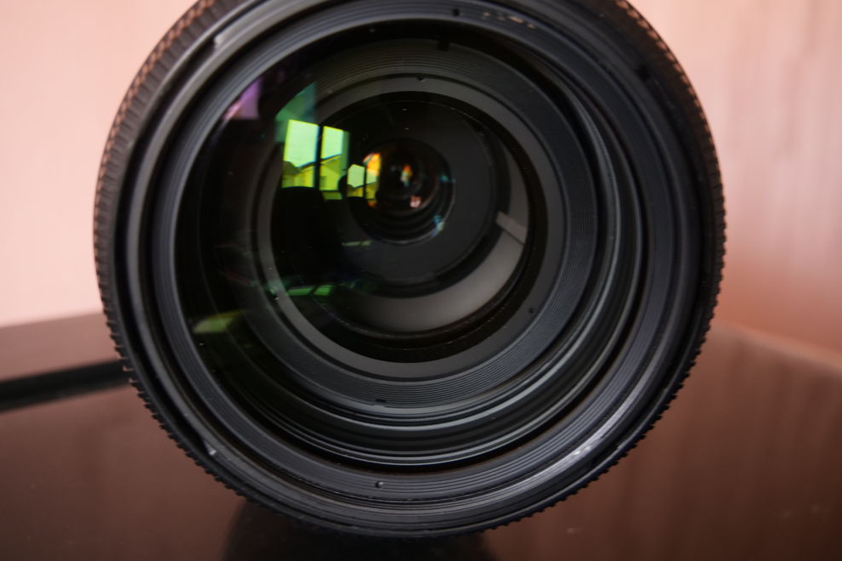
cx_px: 419
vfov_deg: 31.9
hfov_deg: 46.4
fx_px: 982
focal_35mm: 42
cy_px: 270
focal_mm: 20
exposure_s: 1/10
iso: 400
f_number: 4.1
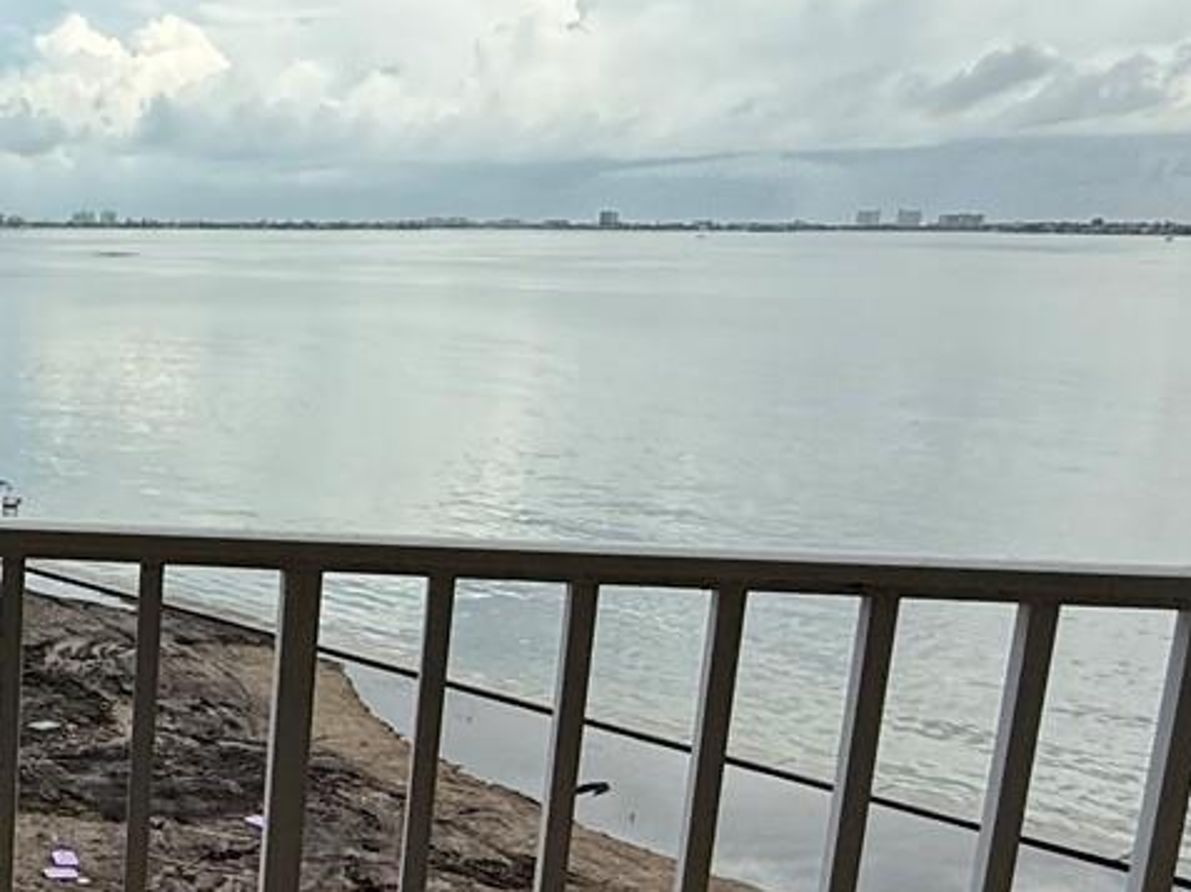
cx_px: -240
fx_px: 1616
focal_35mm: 47
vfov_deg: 30.7
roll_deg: -0.3
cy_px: 557
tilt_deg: -11.9
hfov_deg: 33.1
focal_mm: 2.22
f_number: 2.2
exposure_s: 1/3289
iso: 50
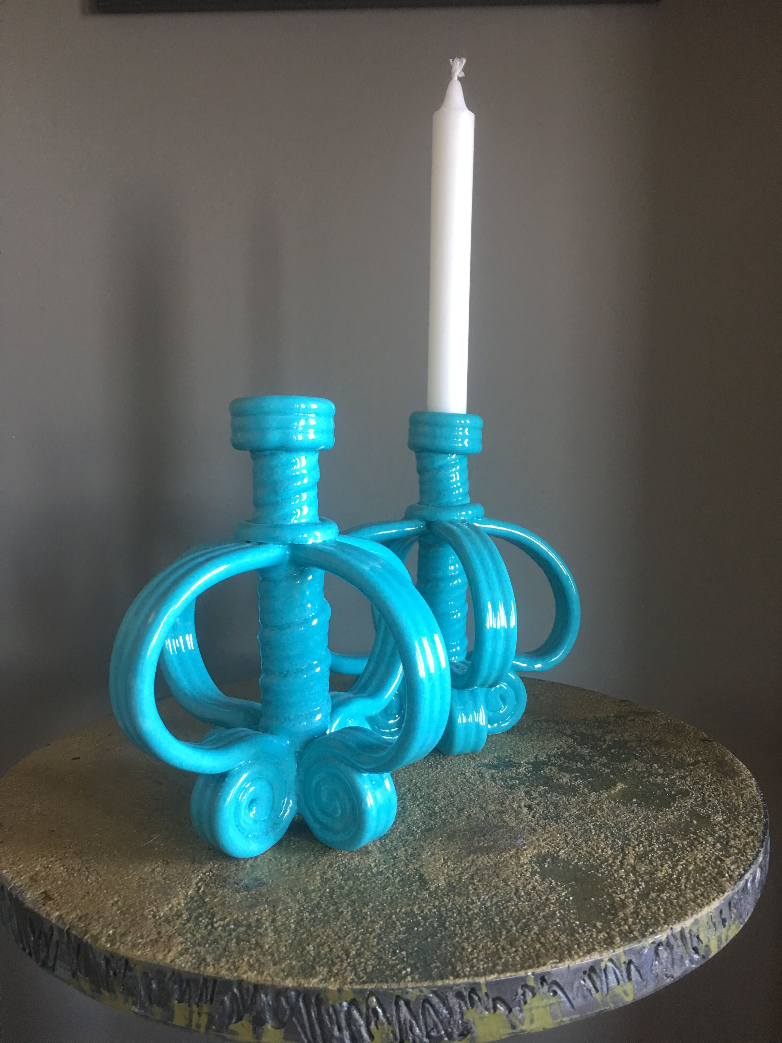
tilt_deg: -4.7
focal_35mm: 29
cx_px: 391
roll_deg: +1.7
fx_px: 874
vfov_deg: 61.7
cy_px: 522
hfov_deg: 48.2
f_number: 2.2
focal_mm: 4.15
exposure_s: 1/17
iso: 64
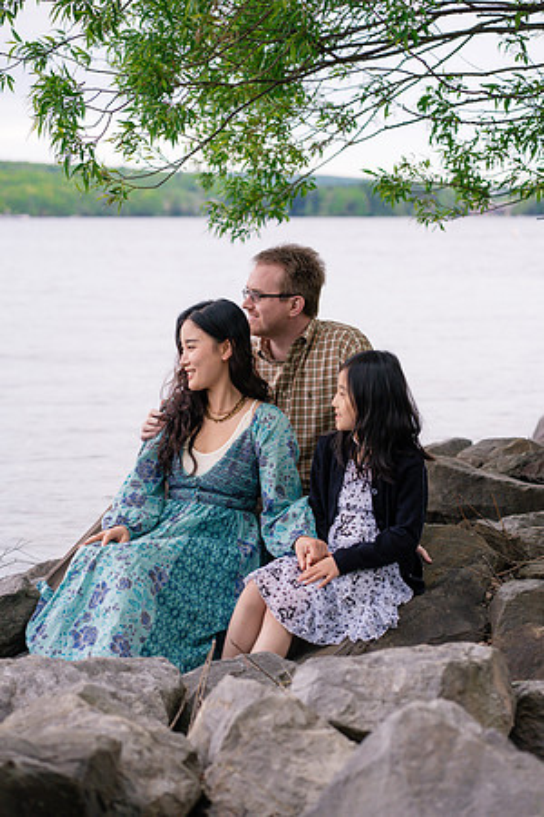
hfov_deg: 16.1
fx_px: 1927
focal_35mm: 85
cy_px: 408
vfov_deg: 23.9
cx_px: 272
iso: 800
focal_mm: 85
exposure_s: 1/640
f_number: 4
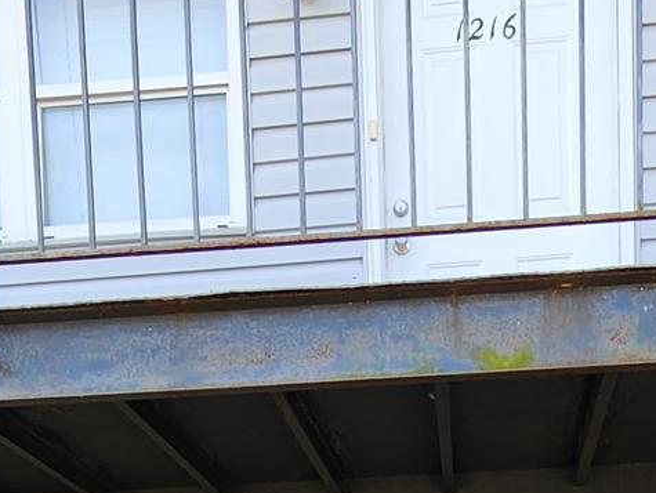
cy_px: 889
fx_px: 1062
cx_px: 363
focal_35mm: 56
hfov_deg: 34.3
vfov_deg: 19.5
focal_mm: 2.2
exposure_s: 1/210
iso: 50
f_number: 2.2
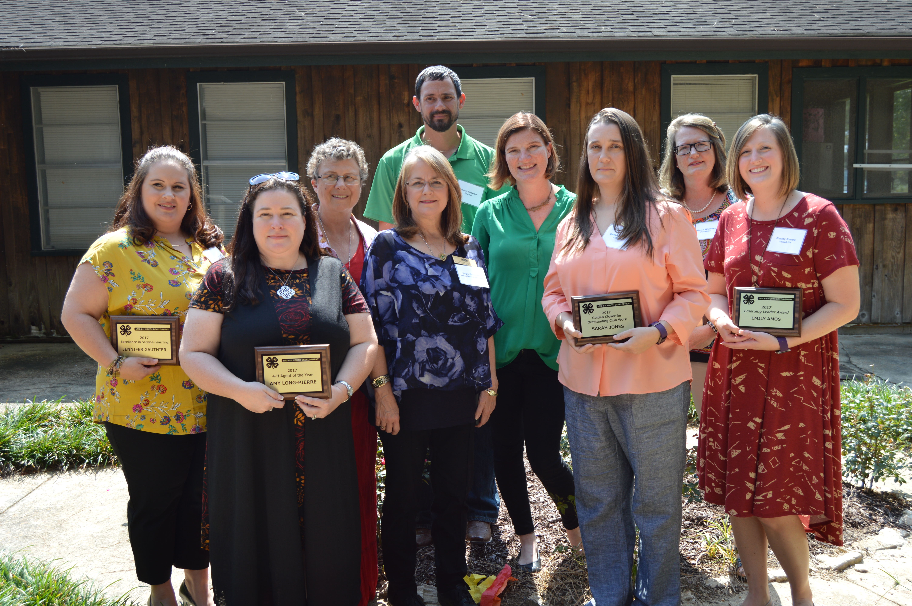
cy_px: 303
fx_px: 873
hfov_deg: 55.1
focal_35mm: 34
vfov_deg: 38.3
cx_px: 456
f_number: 5.6
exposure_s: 1/125
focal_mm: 23
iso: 100
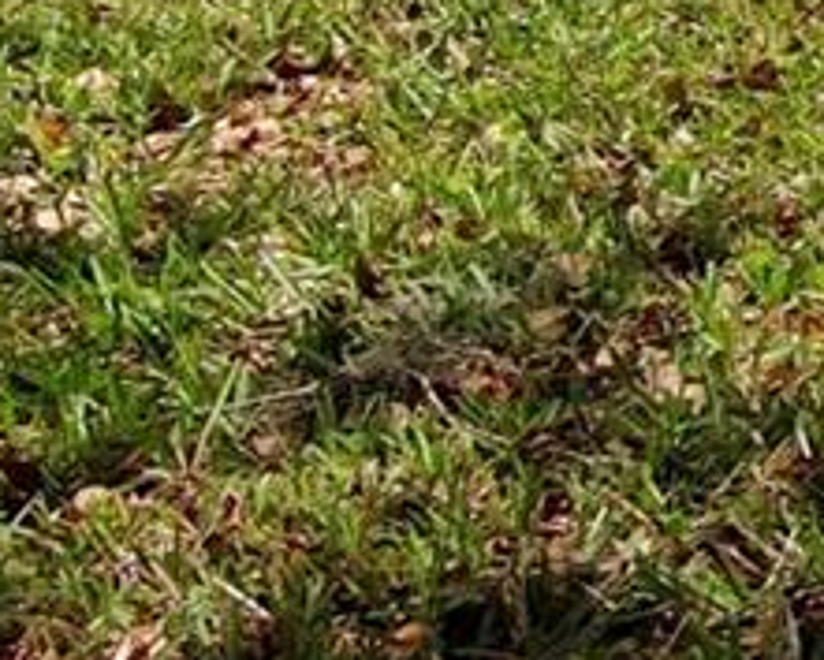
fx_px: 4806
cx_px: 2614
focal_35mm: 197
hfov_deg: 8.1
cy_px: -921
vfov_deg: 7.4
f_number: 9
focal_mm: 10.57
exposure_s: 1/400
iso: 100
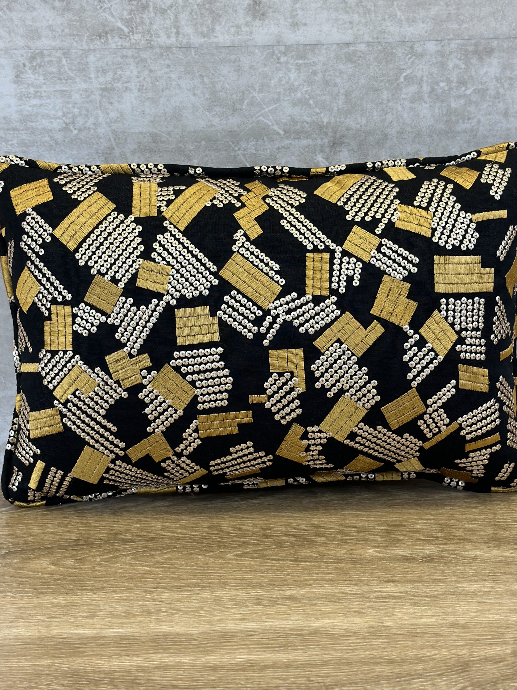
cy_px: 356
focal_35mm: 55
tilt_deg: -9.1
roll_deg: +1.4
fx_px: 1095
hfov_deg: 26.6
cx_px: 269
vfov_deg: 34.9
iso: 80
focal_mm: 6.86
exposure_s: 1/120
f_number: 1.78
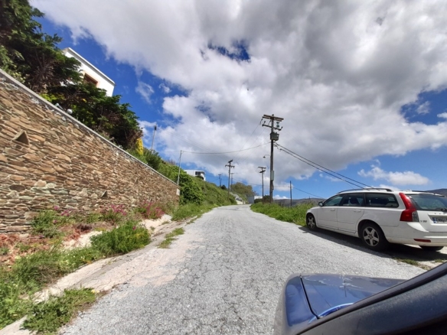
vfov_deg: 89.9
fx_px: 168
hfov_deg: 106.2
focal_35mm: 13
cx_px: 224
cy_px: 168
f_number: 2.2
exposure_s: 1/2347
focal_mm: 1.42
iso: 40
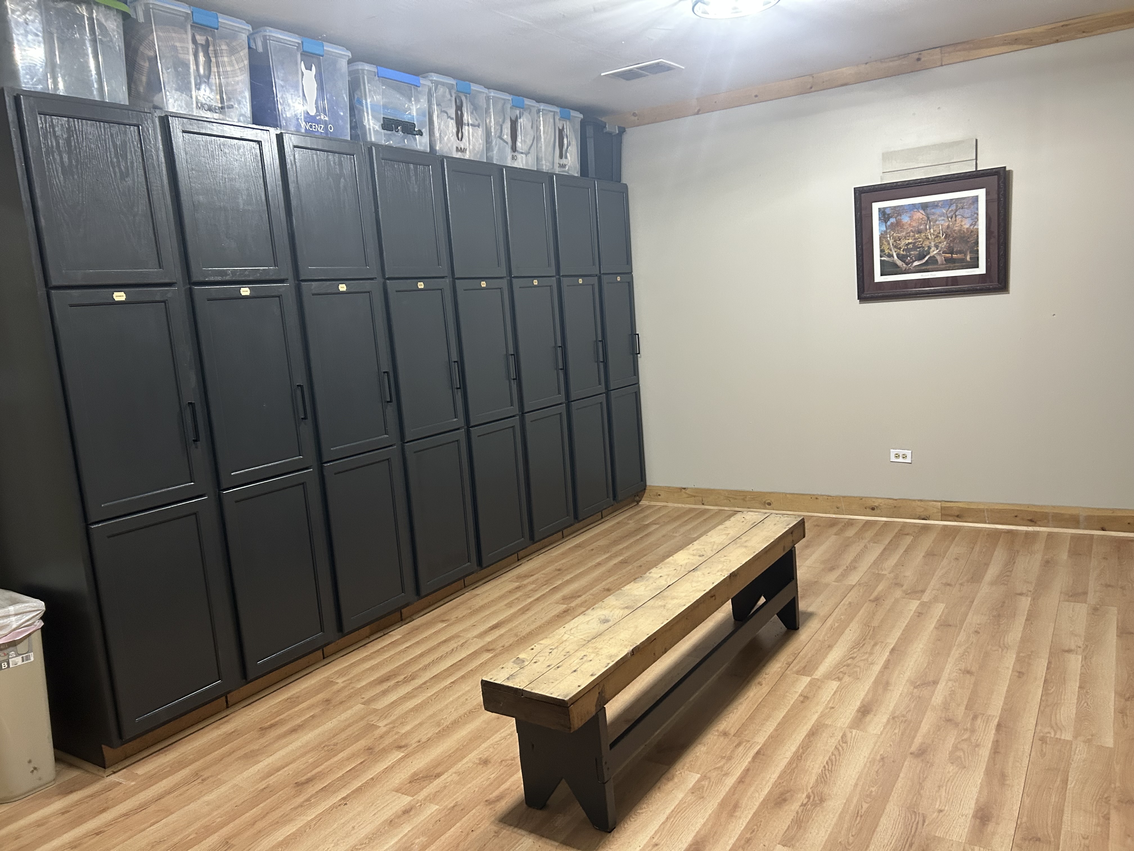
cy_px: 426
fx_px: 852
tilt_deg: -9.5
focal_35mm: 26
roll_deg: +3.3
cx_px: 567
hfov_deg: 67.3
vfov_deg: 53.1
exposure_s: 1/60
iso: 250
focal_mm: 5.7
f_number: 1.5
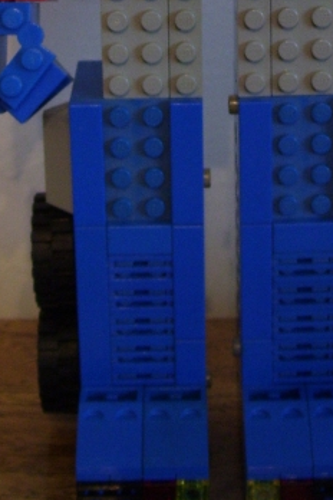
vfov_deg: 20.3
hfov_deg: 14.5
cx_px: 201
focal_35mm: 94
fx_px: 1304
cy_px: -102
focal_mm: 6
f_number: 2.7
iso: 160
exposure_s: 1/8
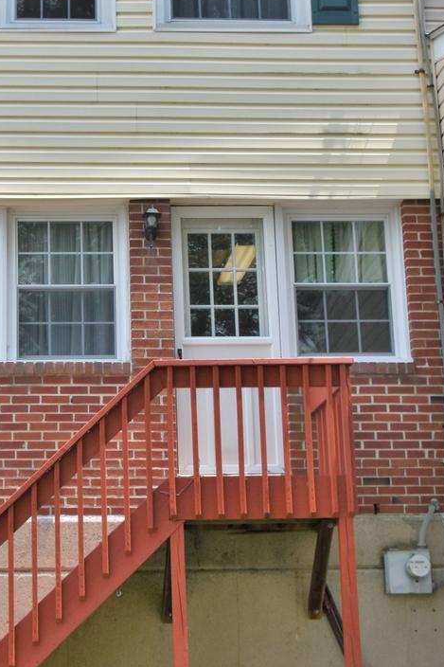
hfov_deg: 18.6
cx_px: 40
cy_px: 365
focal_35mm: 72
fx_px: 1333
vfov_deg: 28.1
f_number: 8
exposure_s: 1/500
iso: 250
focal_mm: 22
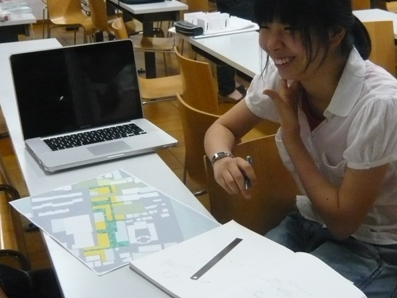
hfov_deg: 33.6
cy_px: 141
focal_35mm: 57
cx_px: 250
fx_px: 654
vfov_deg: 25.7
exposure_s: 1/80
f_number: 2.9
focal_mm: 4.9
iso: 400
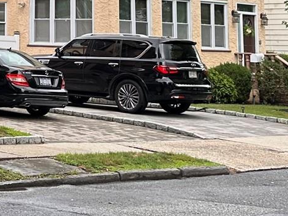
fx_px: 882
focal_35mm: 106
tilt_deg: +7.0
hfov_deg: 17.4
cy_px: -60
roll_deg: -1.9
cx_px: -92
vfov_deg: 13.5
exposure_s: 1/1144
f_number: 1.78
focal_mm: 6.86
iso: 80
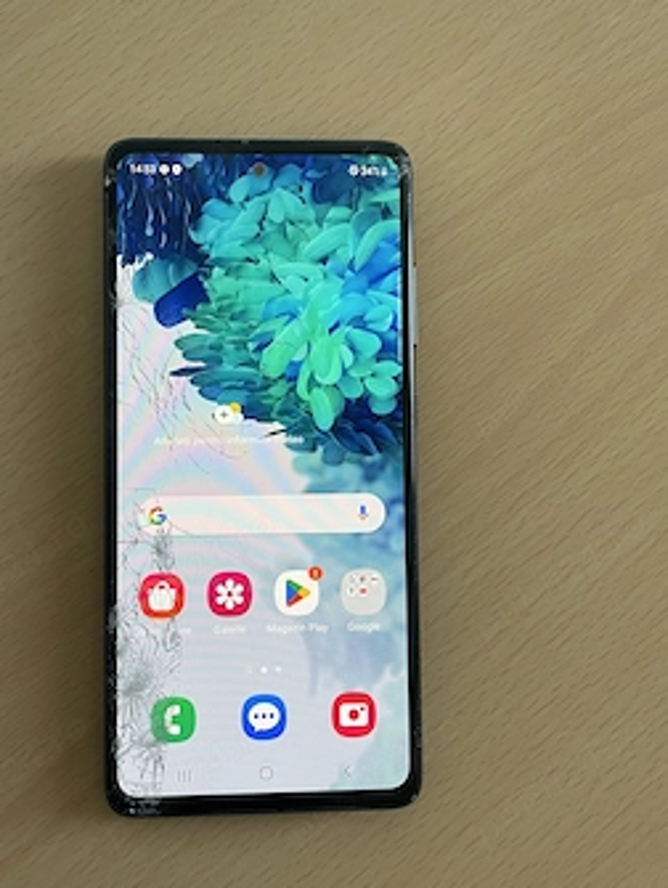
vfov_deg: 58.3
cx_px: 281
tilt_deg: -85.8
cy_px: 419
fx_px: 796
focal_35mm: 31
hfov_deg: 45.4
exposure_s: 1/74
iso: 125
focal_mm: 4.2
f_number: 1.6
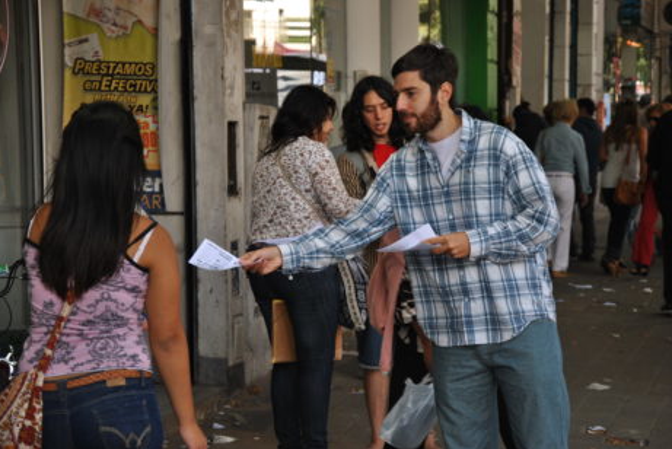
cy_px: 224
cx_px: 337
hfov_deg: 19.3
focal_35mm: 106
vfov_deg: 12.9
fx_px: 1980
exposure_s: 1/125
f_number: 5.3
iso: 200
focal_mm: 70
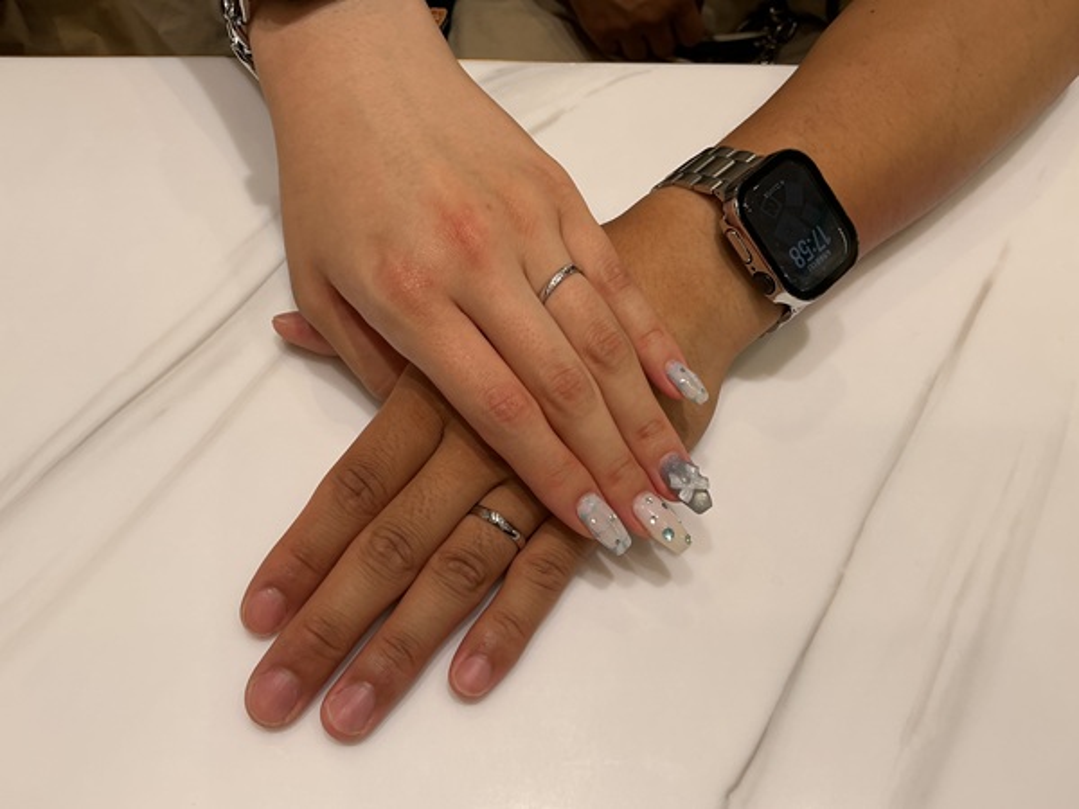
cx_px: 540
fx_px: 904
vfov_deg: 48.2
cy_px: 404
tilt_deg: -58.3
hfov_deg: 61.7
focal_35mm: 29
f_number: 1.8
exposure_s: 1/259
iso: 25
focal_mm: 3
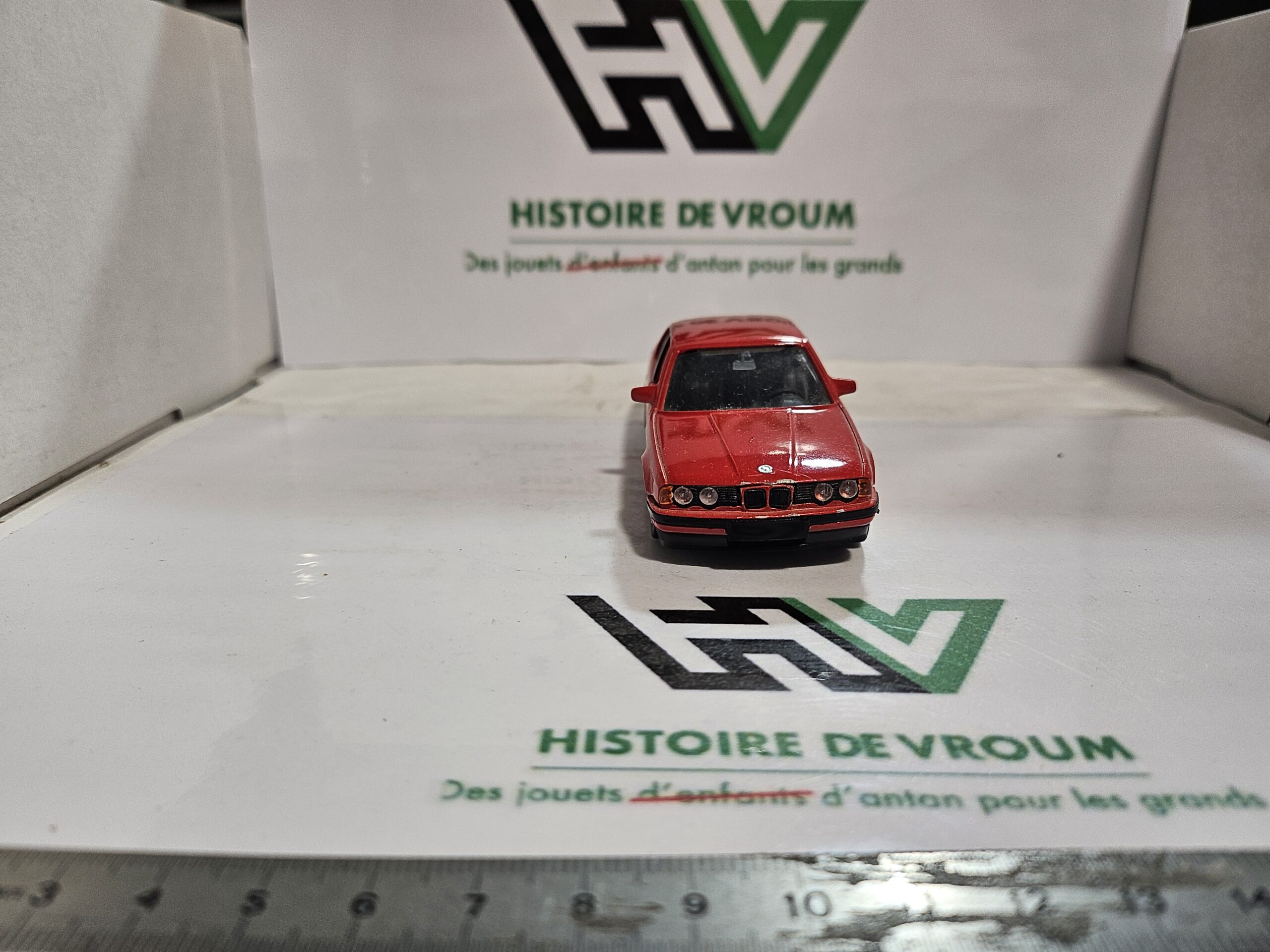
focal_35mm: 24
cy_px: 476
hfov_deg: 71.6
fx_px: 881
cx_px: 635
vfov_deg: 56.8
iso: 100
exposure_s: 1/100
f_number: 1.8
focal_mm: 5
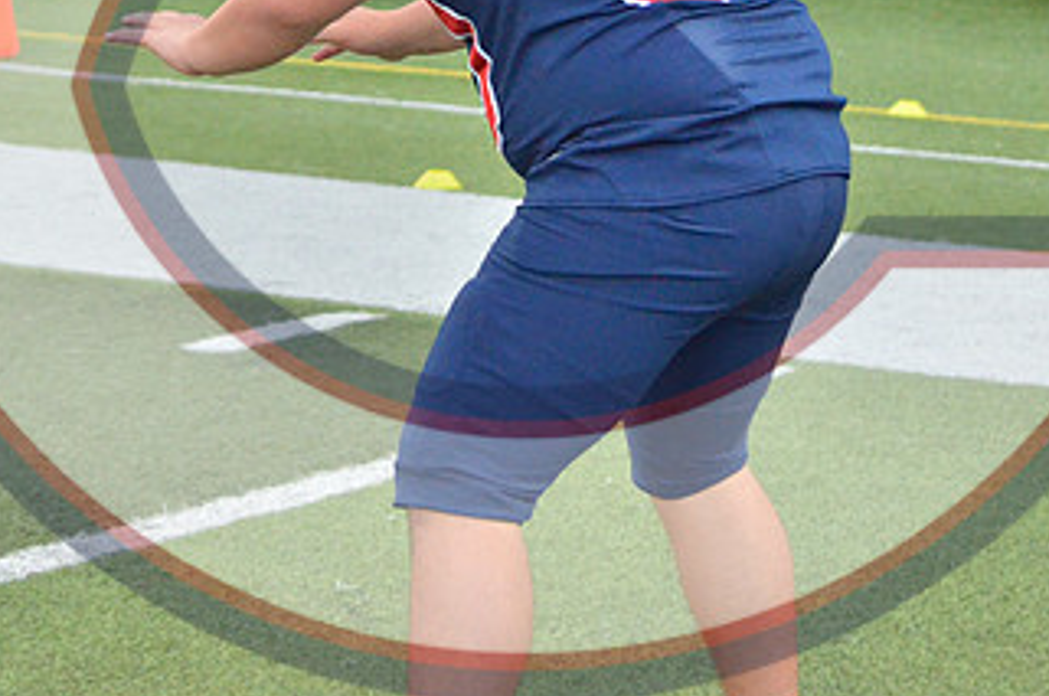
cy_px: 85
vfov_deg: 9.2
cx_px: 513
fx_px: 4332
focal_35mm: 149
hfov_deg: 13.8
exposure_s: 1/500
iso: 4000
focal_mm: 55
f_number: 4.5
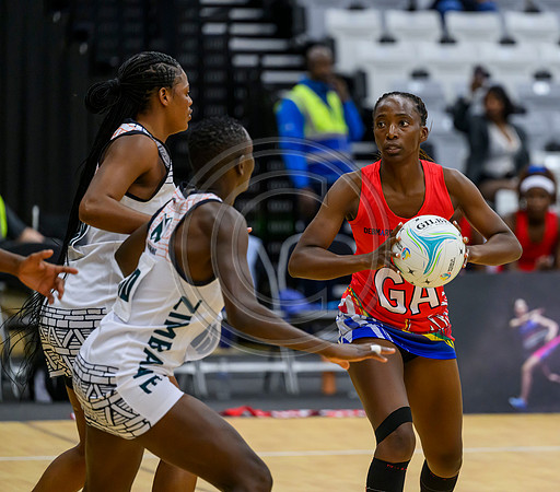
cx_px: 398
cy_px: 227
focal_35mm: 237
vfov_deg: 6.9
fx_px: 4088
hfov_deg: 7.8
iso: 4000
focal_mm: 185
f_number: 3.2
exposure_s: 1/1000
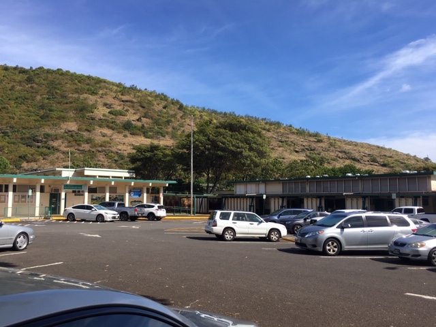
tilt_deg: +6.7
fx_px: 365
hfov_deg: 61.7
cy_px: 164
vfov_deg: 48.2
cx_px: 218
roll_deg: -1.1
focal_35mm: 29
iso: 25
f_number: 2.2
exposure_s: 1/1326
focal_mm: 4.15
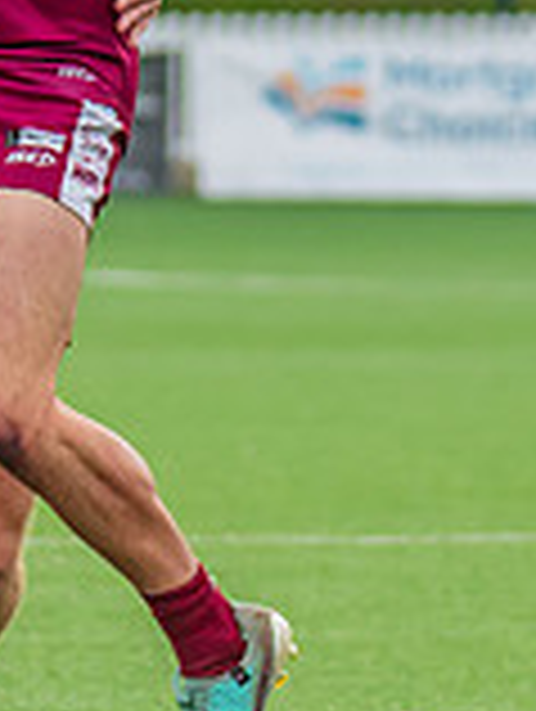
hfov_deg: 1.5
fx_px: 19787
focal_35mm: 961
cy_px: 31
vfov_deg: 2.1
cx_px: -499
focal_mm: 170
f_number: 5
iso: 800
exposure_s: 1/1250
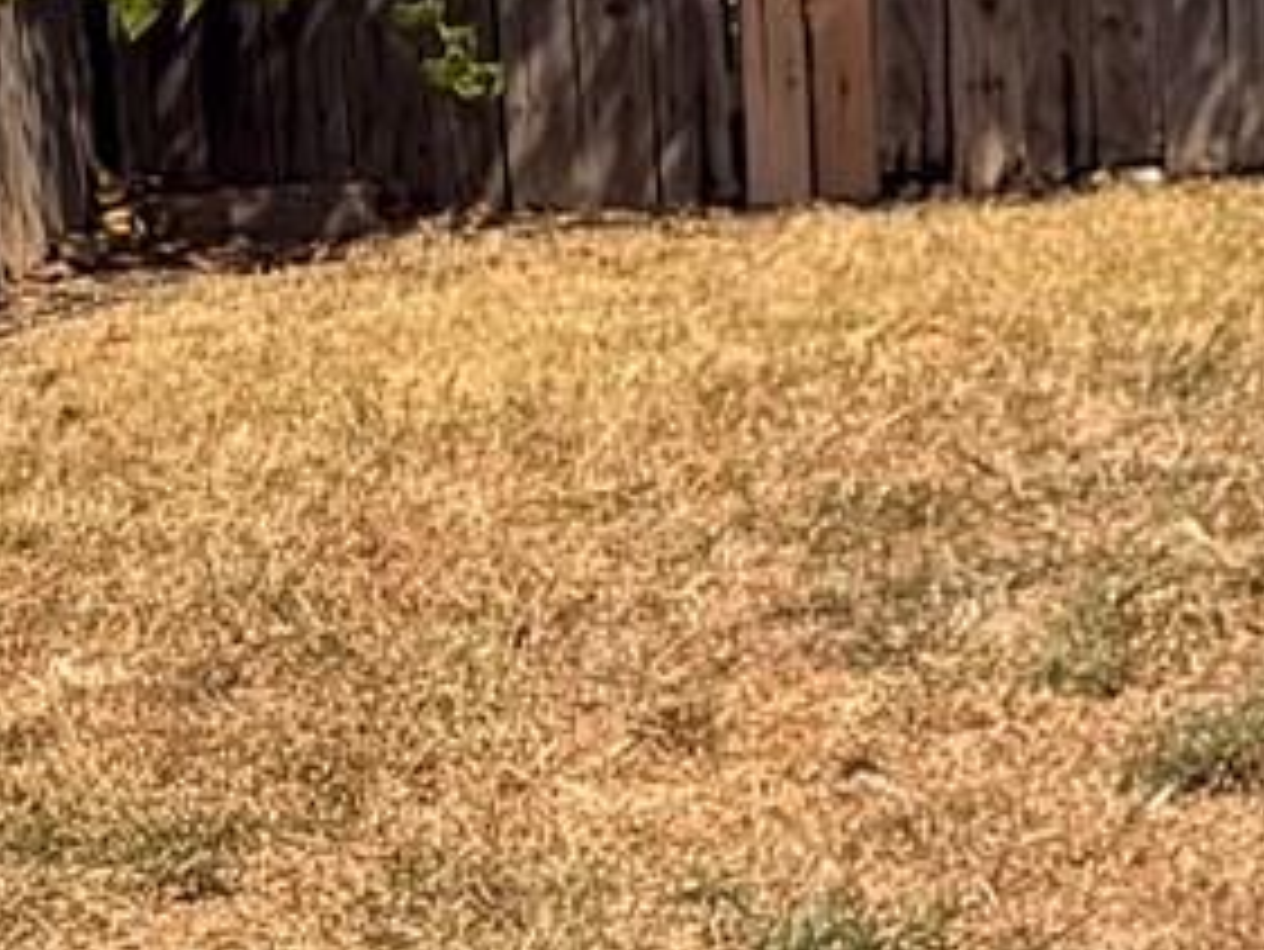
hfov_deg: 8.4
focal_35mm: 175
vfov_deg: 8.3
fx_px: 6393
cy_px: -410
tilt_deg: -8.1
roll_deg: -1.7
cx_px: 4449
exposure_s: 1/6173
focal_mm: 6.76
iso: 80
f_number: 1.78
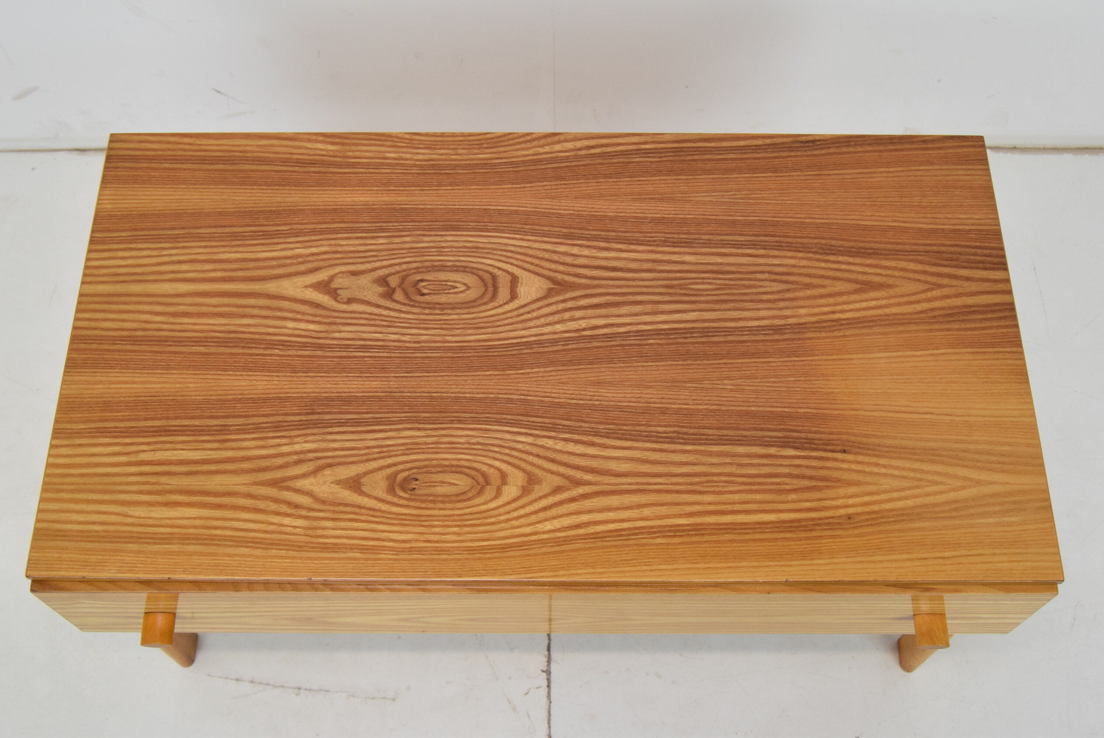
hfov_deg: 49.5
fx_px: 1197
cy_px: 369
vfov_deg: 34.3
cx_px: 552
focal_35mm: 39
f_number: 7.1
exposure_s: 1/200
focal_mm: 26
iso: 1600
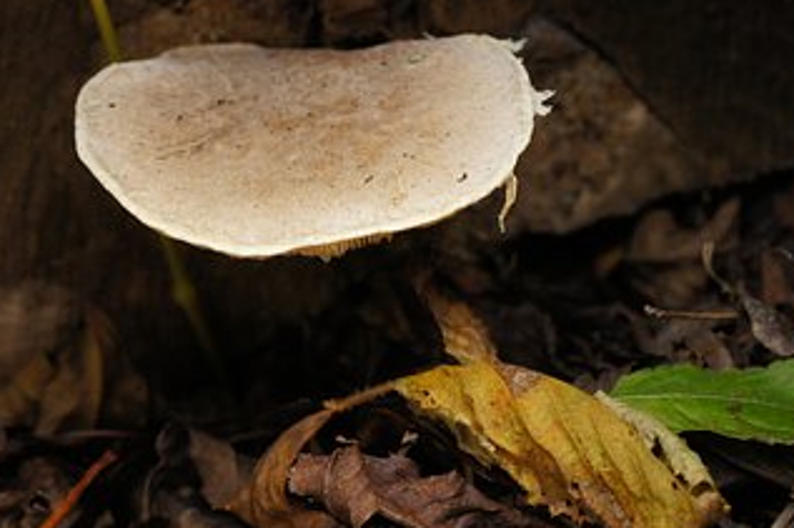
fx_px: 2667
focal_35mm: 121
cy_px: 135
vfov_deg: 11.3
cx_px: 230
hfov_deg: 16.9
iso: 500
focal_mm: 50
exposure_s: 1/80
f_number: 5
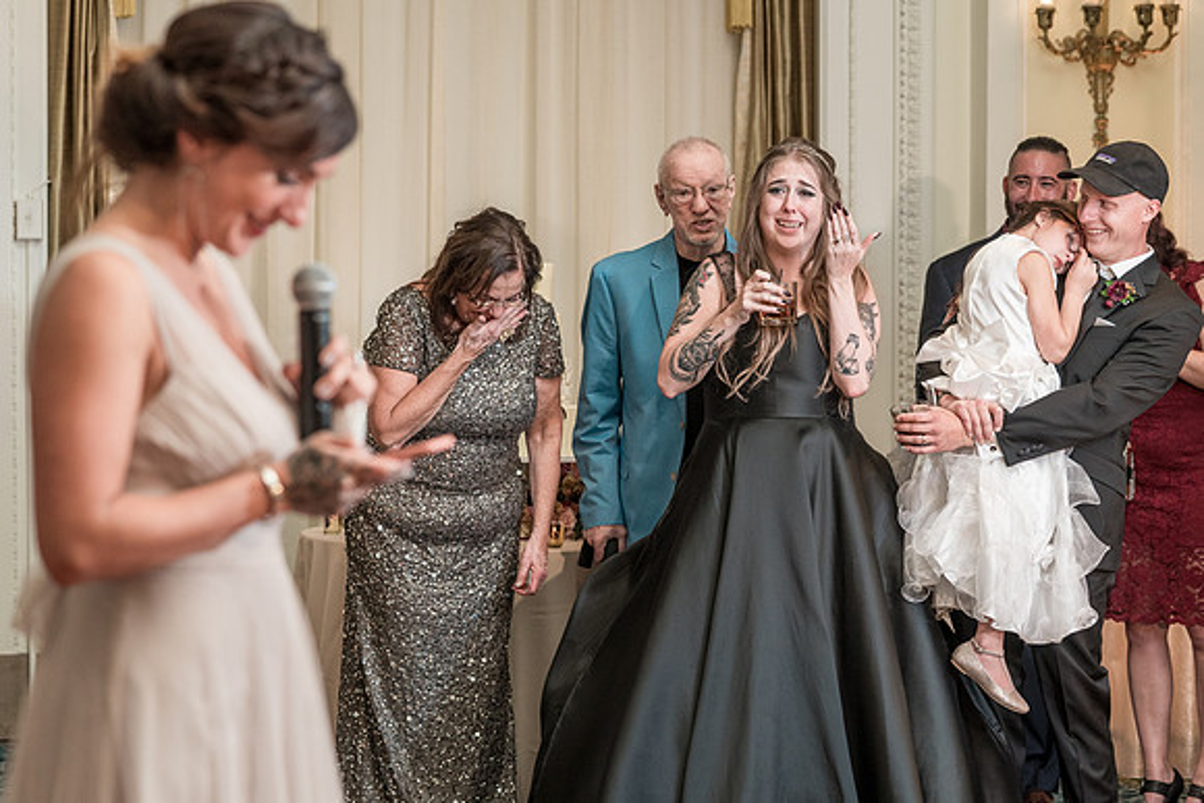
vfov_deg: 15.3
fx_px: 2996
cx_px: 618
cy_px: 412
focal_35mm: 90
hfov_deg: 22.7
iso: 2000
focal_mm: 86
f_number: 4
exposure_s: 1/200
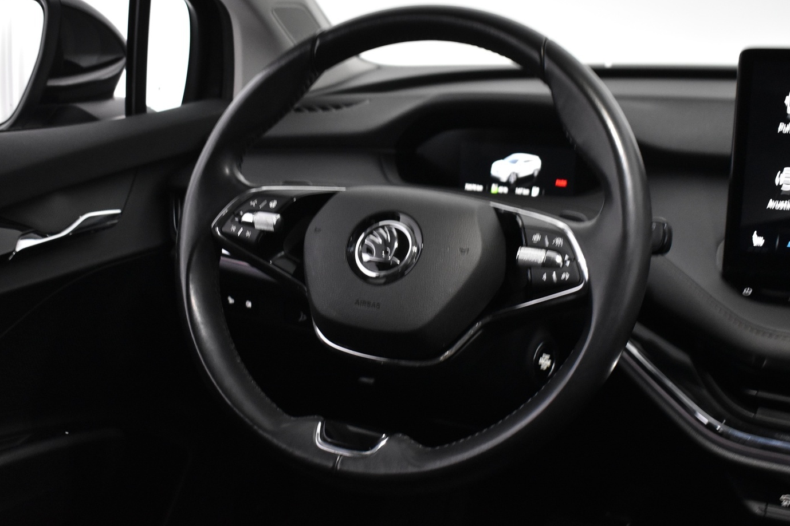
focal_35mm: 48
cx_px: 370
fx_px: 1044
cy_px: 227
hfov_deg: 41.4
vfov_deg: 28.3
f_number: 4
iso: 2500
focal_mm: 27
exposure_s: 1/40
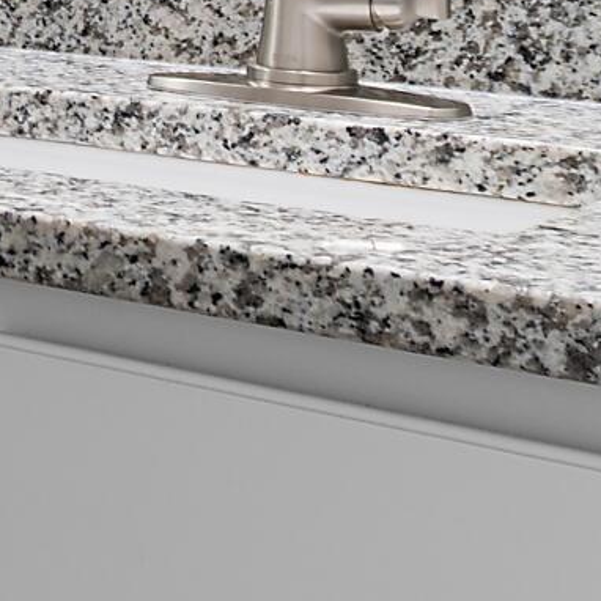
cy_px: -212
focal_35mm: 100
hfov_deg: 12.5
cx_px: -950
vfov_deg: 16.3
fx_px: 1964
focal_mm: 10
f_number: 4.5
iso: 100
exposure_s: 1/3
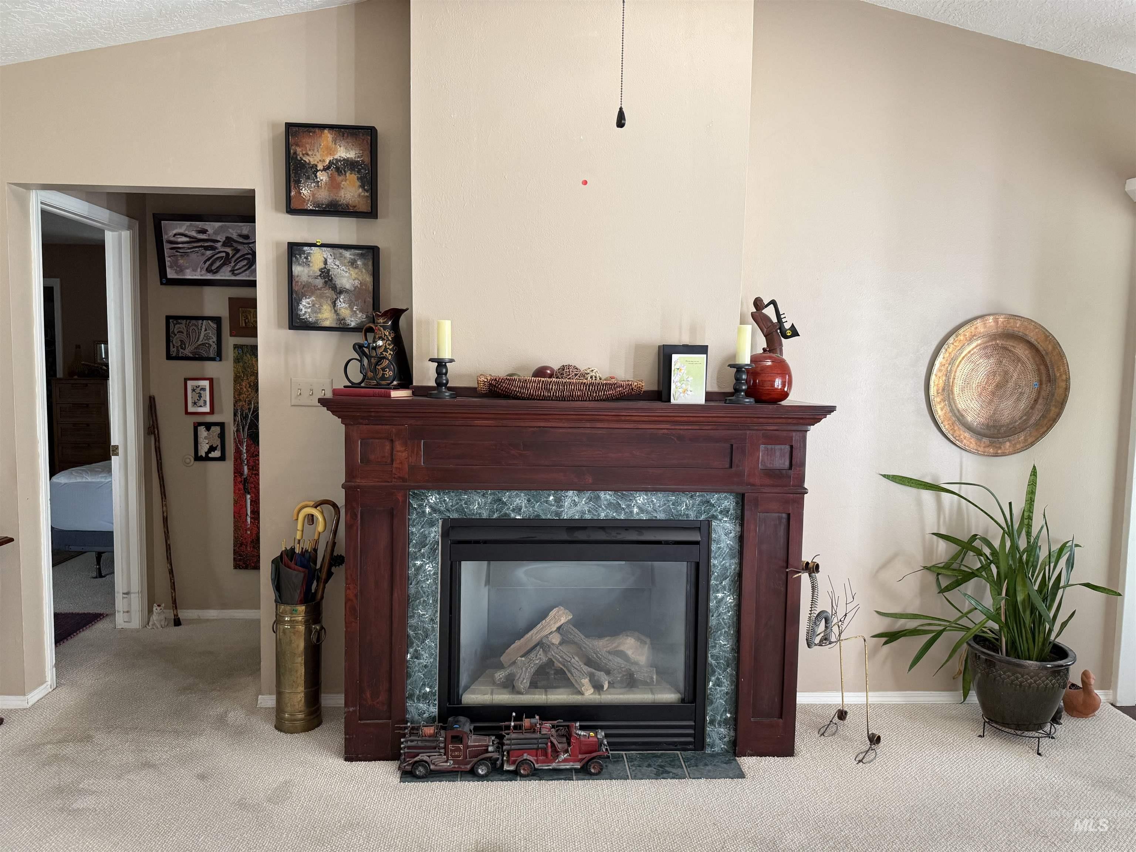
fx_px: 788
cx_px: 568
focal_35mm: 24
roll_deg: -0.6
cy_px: 426
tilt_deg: -3.7
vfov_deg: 56.8
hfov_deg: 71.6
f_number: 1.78
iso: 200
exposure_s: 1/72
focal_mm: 6.76
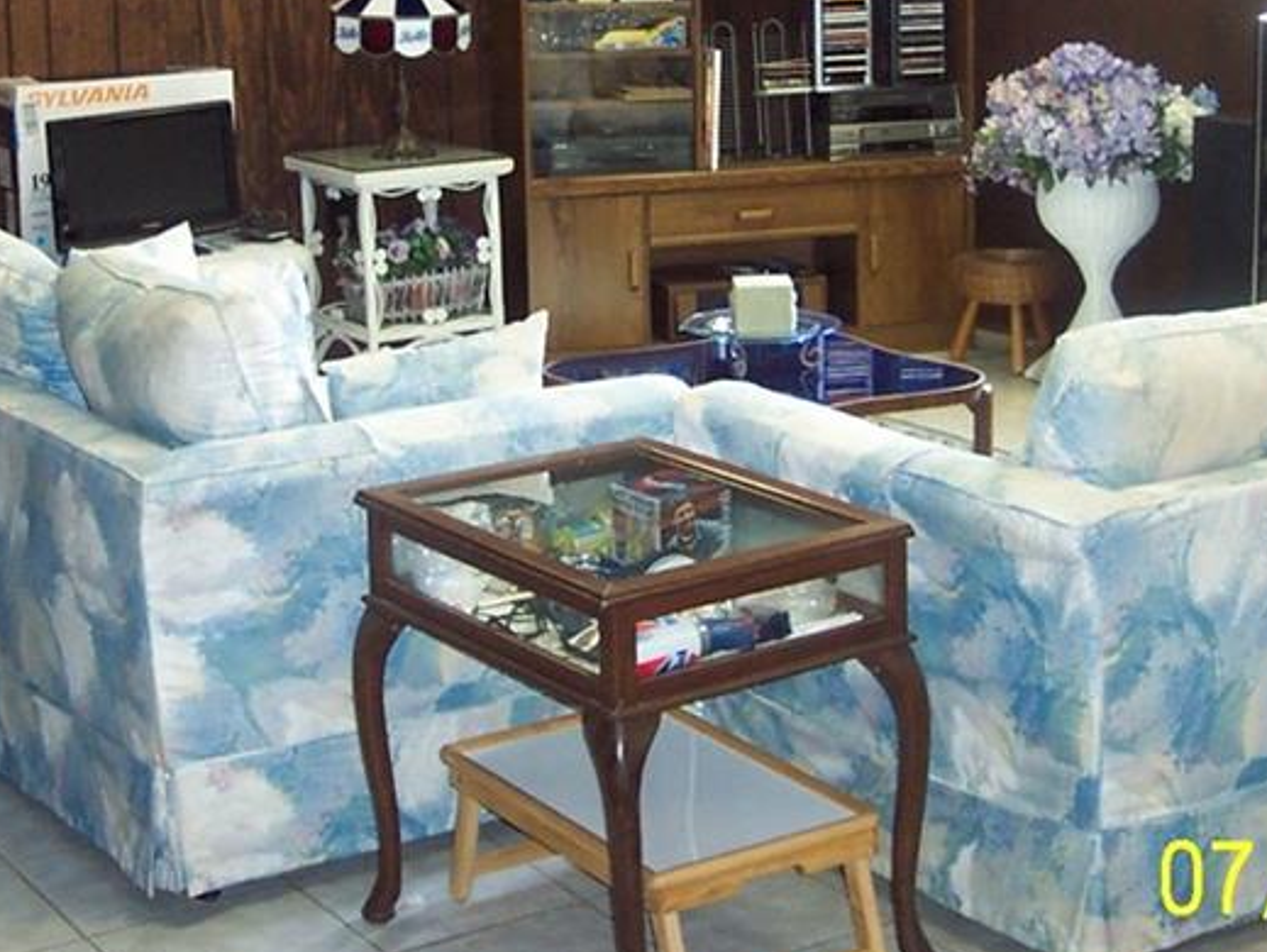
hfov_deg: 27.0
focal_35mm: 72
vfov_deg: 20.2
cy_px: 181
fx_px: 2637
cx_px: 674
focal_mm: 8
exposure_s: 1/30
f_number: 2.8
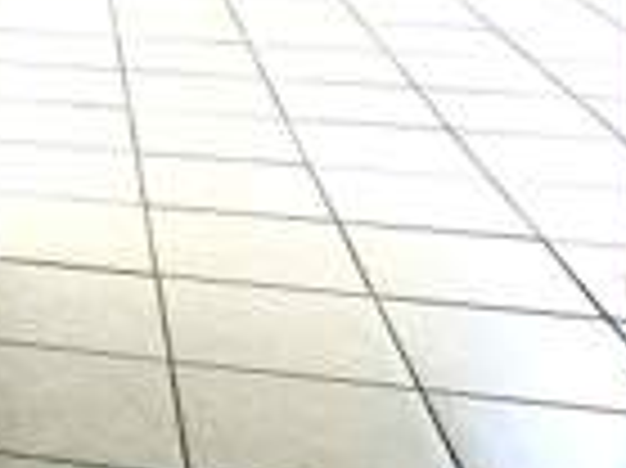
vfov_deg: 15.7
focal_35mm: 83
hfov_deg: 19.5
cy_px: -315
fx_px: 1500
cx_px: -396
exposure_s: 1/127
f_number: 1.78
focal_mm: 6.86
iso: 64
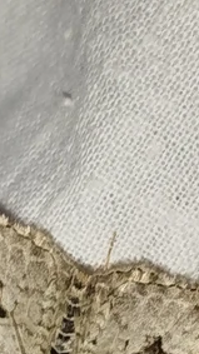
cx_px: 93
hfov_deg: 7.1
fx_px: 1596
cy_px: 306
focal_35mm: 170
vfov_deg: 12.6
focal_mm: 5.31
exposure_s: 1/50
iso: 80
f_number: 1.7
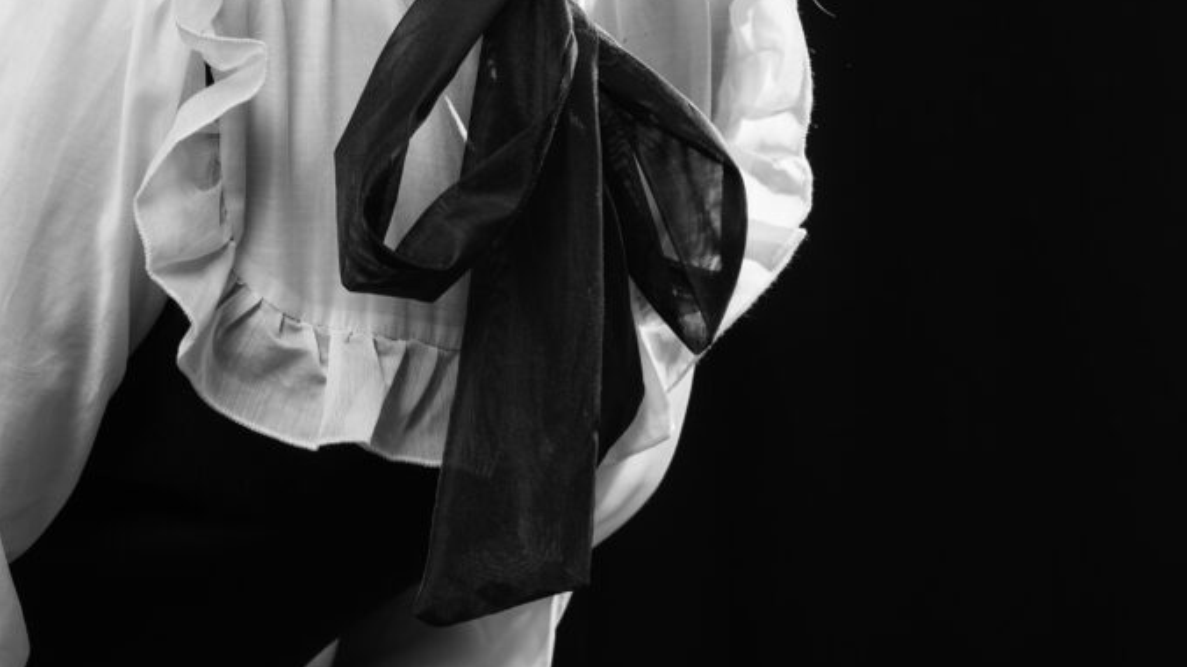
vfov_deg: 10.1
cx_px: 598
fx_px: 3745
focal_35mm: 119
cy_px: -40
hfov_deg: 18.0
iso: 160
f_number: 10
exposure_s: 1/60
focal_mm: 75
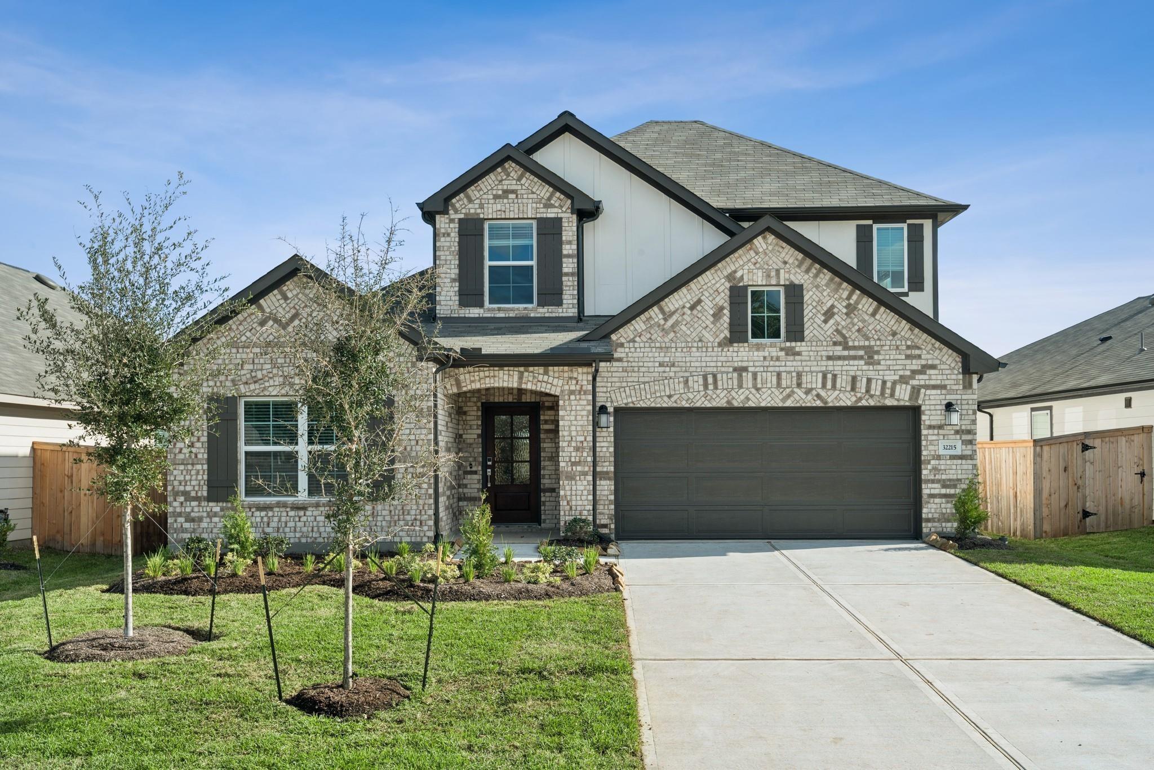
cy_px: 385
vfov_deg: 37.9
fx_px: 1122
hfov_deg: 54.4
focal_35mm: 35
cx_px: 577
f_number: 9
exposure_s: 1/160
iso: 160
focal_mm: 35
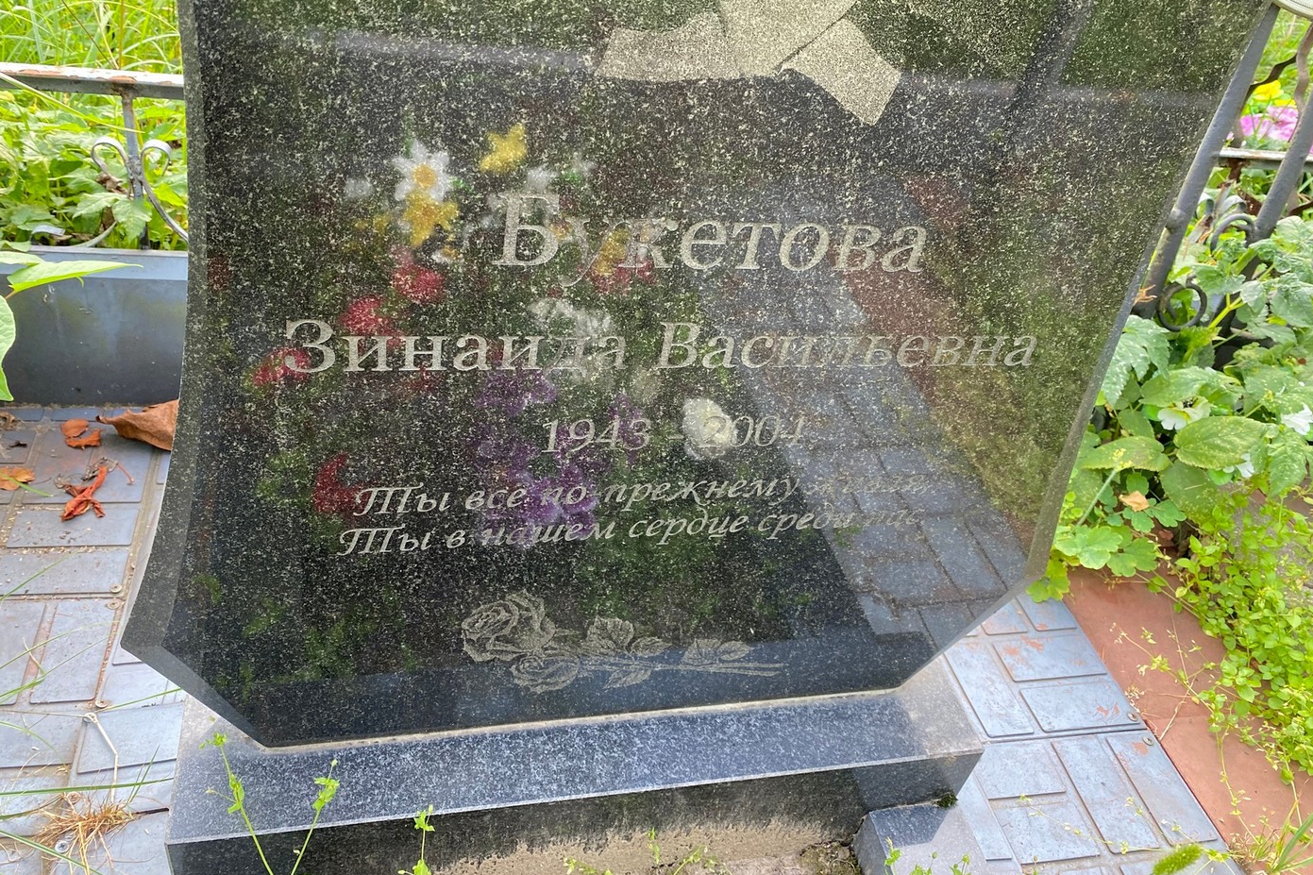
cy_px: 383
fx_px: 1021
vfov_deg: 46.3
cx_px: 650
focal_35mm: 28
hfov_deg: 65.5
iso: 100
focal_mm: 4.25
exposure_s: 1/121
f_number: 1.8
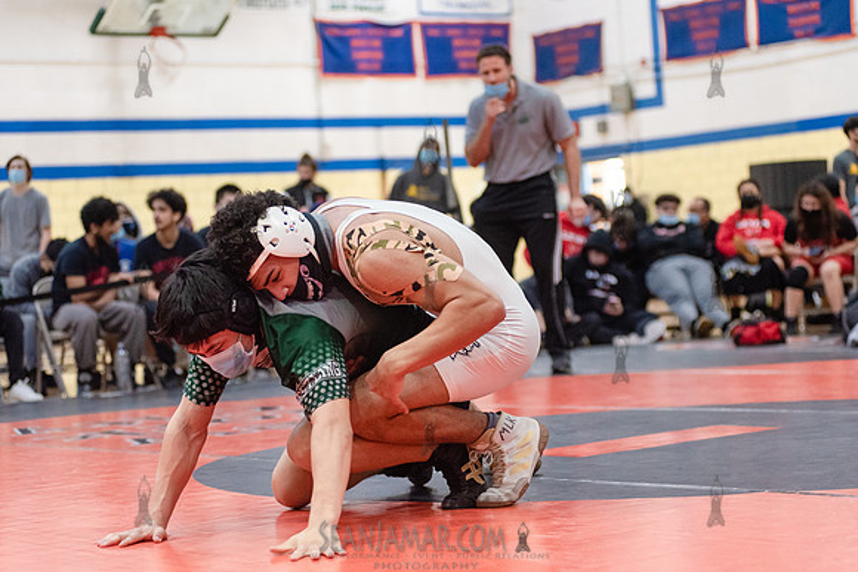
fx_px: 1907
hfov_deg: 25.4
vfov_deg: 17.1
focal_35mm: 80
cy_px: 286
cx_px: 429
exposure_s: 1/400
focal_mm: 80
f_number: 3.5
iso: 4000
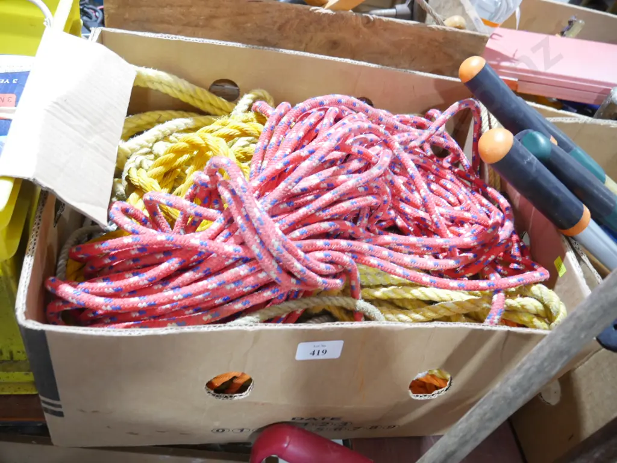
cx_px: 308
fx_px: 535
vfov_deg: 46.8
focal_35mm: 30
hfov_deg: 60.0
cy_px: 232
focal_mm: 15
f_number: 3.6
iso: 1600
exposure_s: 1/60
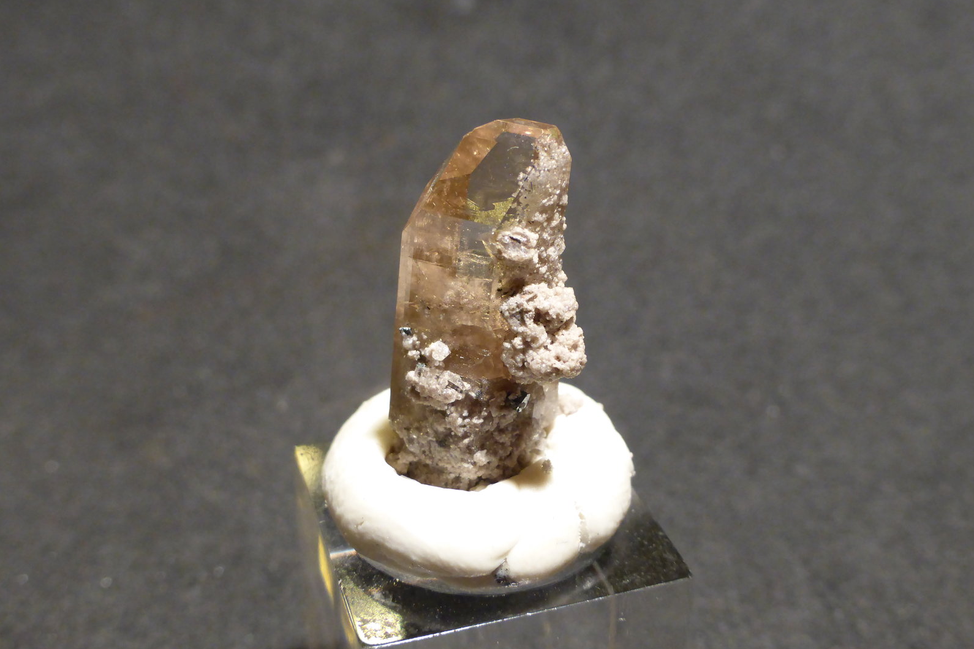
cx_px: 489
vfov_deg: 29.9
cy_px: 314
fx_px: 1217
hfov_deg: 43.6
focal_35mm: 45
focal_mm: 7.4
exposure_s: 1/15
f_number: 3.9
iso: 400
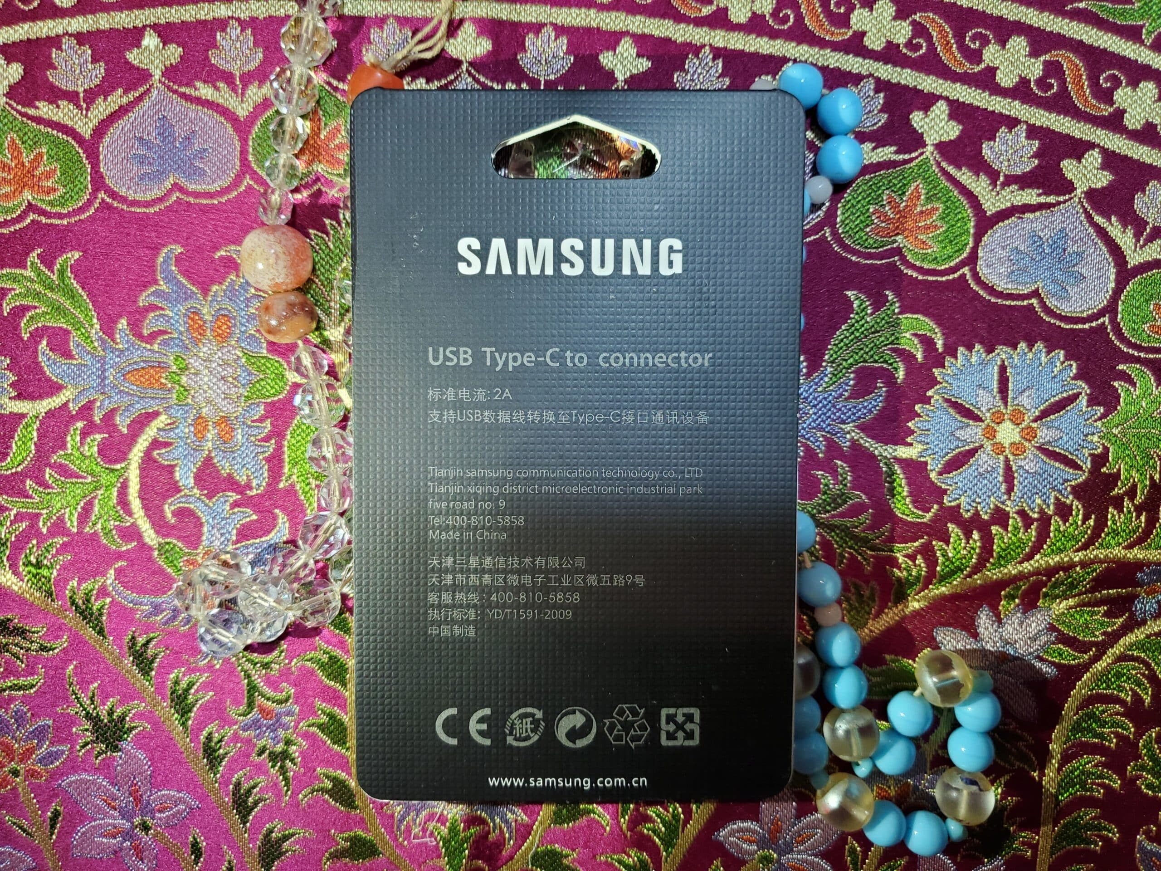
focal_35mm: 26
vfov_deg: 53.1
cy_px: 436
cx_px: 580
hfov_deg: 67.3
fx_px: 872
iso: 200
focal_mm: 4.3
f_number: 1.5
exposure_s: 1/50
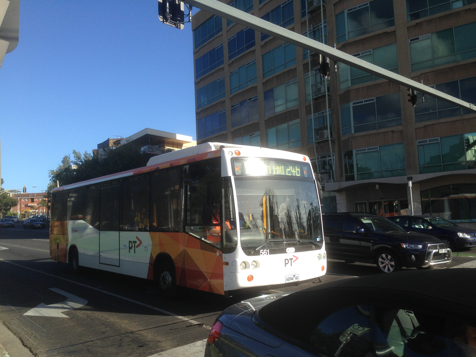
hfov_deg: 55.4
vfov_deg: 42.9
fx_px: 454
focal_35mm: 33
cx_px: 238
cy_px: 178
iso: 50
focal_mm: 4.12
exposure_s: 1/1130
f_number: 2.4
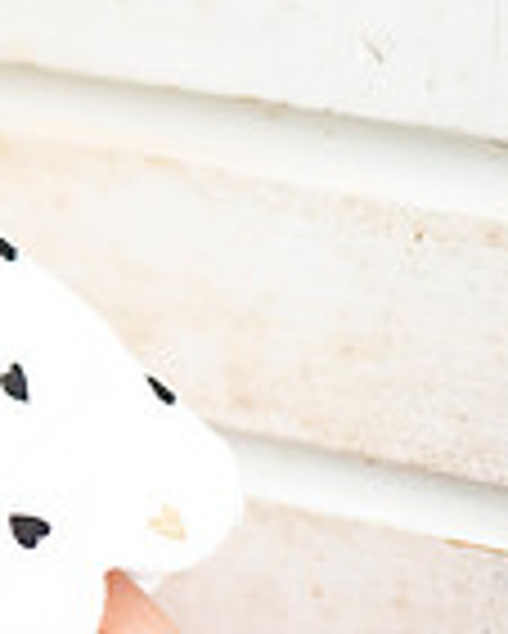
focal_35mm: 193
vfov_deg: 9.9
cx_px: -782
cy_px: -43
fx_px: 3623
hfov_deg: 7.4
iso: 64
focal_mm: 50
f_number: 2.8
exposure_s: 1/200
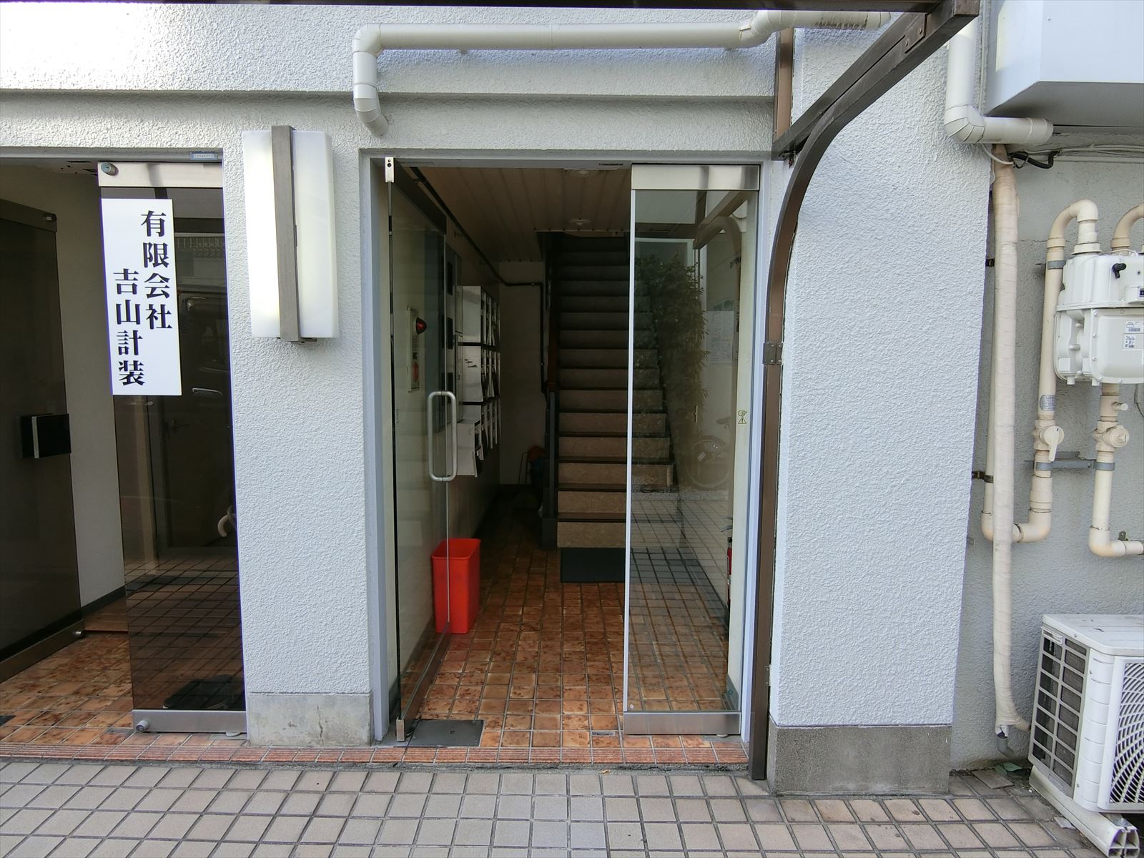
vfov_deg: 68.7
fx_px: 628
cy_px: 429
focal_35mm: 19
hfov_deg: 84.7
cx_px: 572
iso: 100
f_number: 2.7
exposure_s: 1/125
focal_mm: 4.06
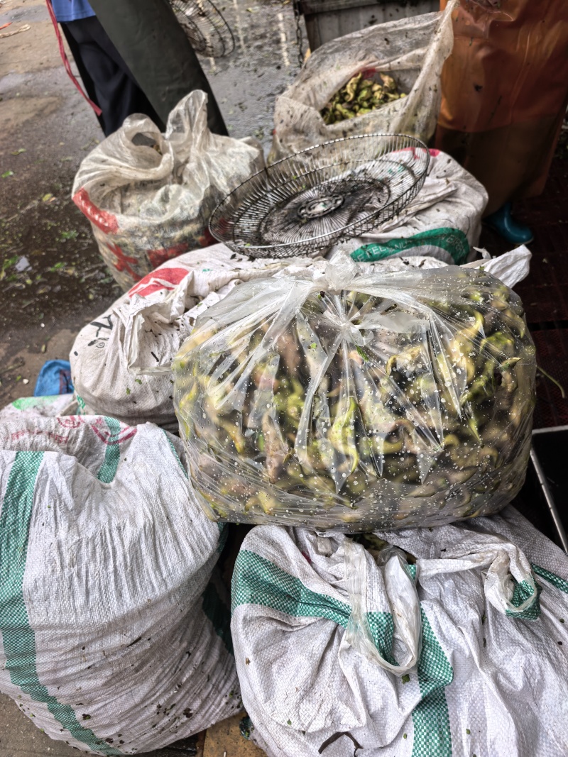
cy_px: 378
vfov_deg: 71.6
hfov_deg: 56.8
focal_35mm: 24
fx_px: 525
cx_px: 284
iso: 50
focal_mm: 6.98
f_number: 2
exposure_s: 1/791
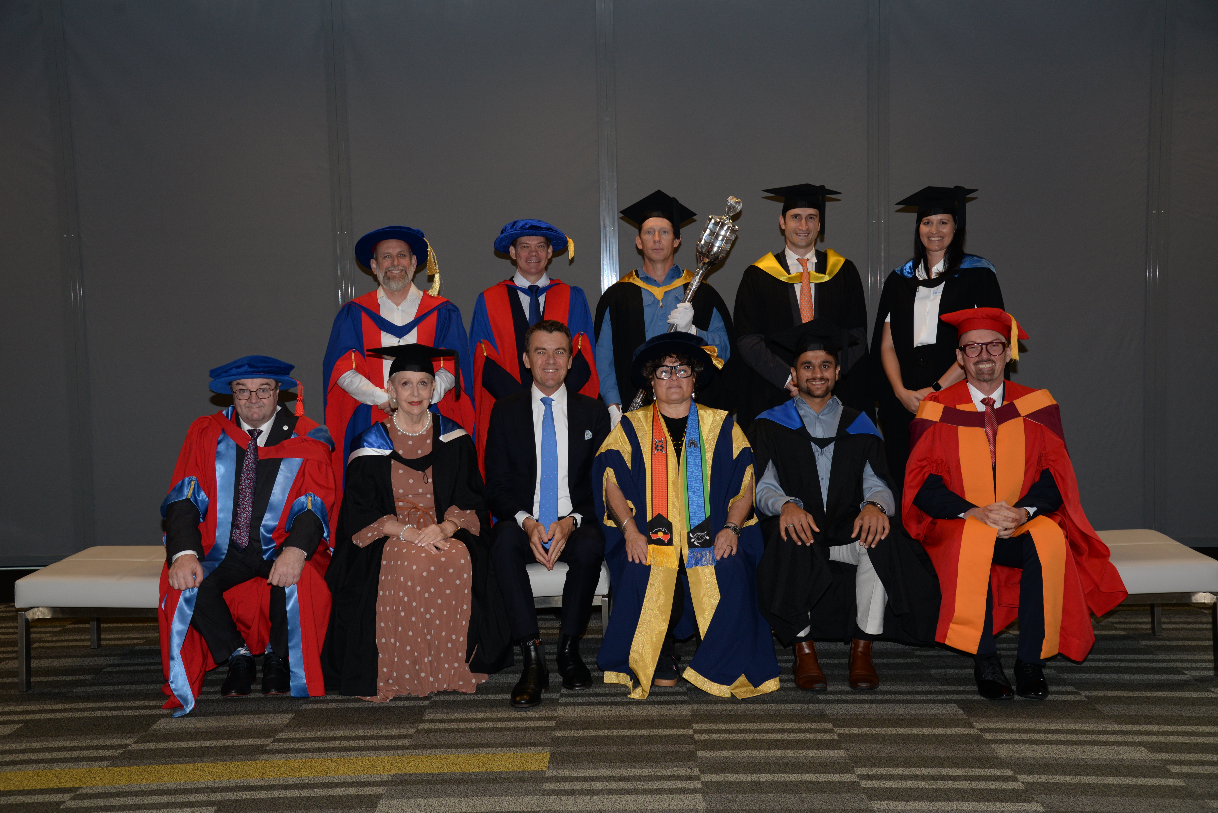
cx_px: 609
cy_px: 406
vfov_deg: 30.5
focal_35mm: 44
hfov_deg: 44.5
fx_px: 1489
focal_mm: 44
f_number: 5.6
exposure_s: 1/125
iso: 640
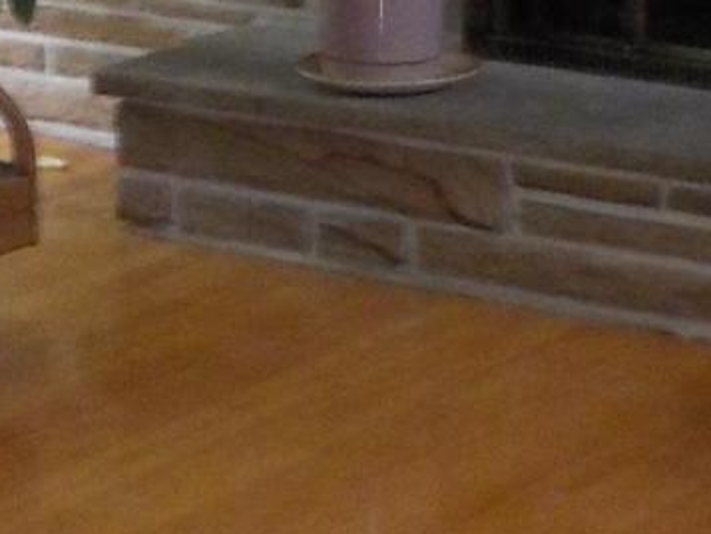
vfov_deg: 8.4
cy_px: -383
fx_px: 3534
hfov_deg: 11.4
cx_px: 12
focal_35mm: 172
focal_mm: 4.1
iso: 360
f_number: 3.3
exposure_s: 1/30
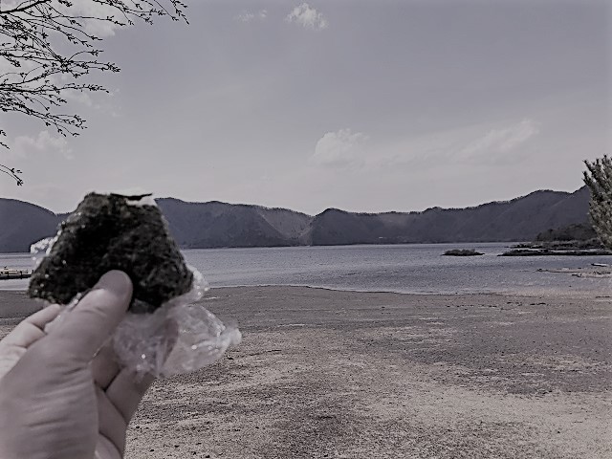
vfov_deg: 49.7
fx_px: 495
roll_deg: +1.7
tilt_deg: +0.5
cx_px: 306
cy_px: 230
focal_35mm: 28
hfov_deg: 63.4
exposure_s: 1/3205
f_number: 1.8
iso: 25
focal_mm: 4
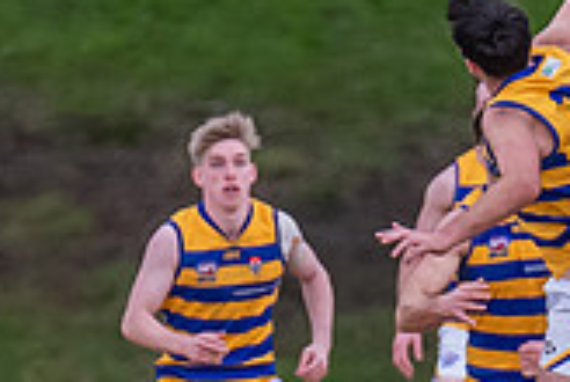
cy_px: 288
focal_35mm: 2034
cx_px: 860
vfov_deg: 0.7
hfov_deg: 1.0
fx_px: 32263
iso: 1250
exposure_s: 1/2000
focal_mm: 250
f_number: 2.8
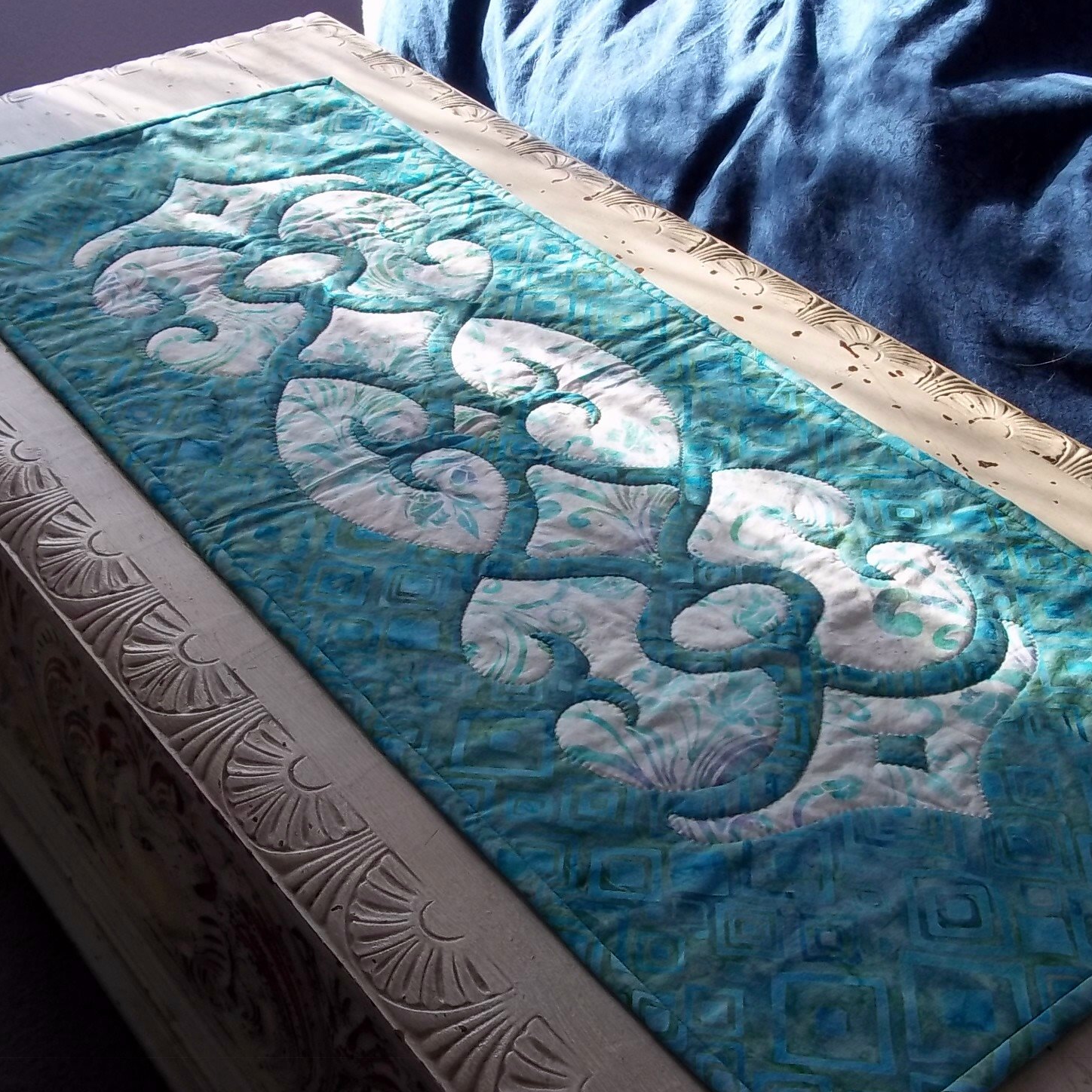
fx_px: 1606
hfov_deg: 37.5
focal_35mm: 45
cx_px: 518
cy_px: 575
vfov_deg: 37.5
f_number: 3.1
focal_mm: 6.5
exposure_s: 1/160
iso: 80
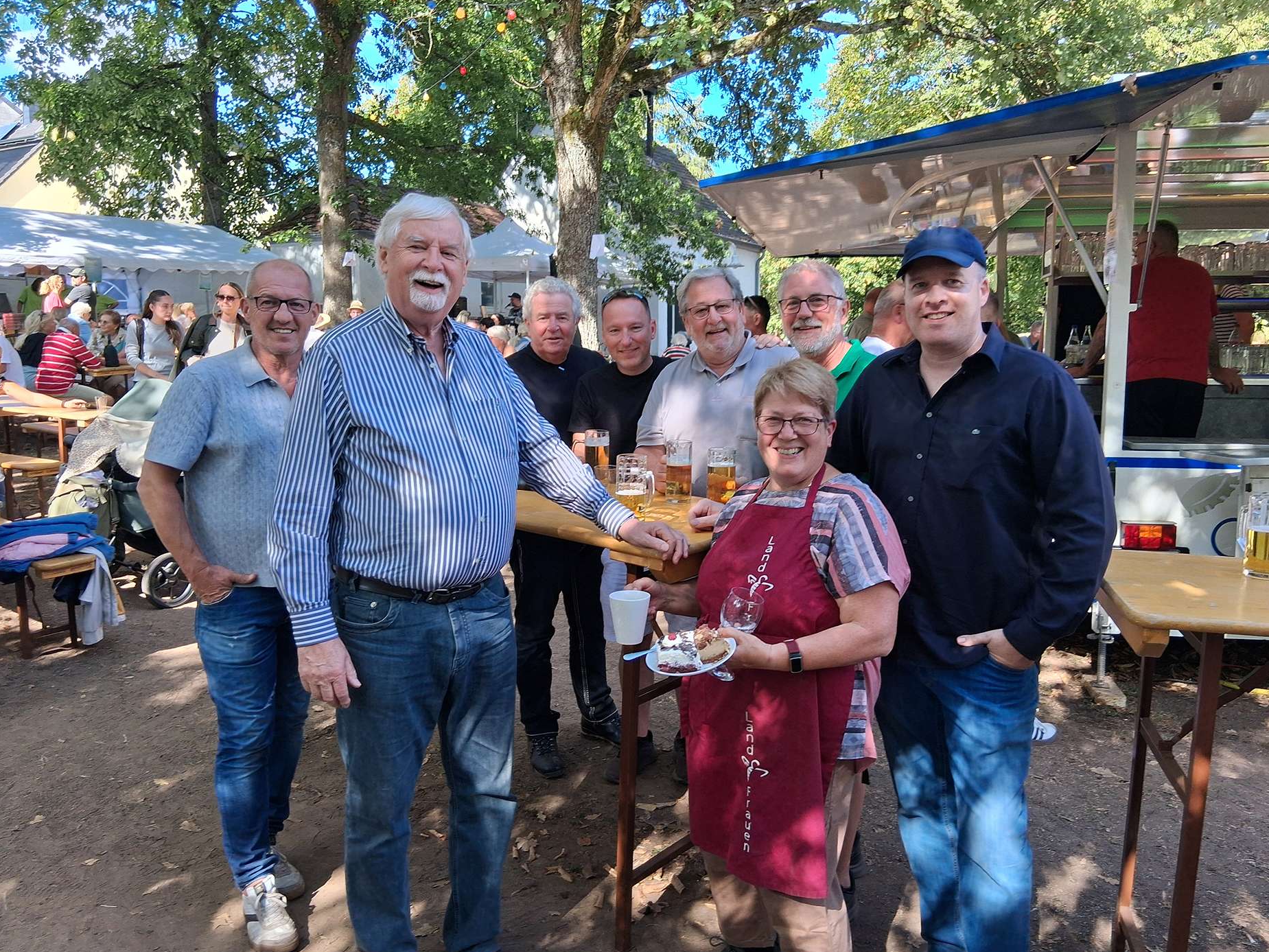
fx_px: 990
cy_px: 467
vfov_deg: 51.4
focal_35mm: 27
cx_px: 657
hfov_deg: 65.3
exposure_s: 1/100
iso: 25
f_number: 1.8
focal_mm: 3.98
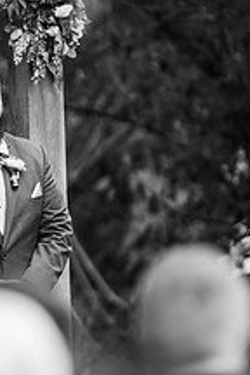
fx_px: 4333
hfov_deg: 3.3
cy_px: 170
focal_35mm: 416
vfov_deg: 5.0
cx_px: 58
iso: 400
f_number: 2.8
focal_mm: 200
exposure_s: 1/1000
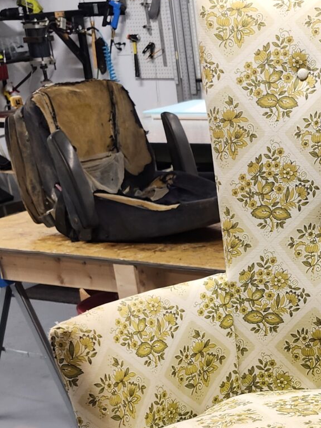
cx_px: 366
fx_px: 952
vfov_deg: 24.5
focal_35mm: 77
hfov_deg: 18.3
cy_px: 395
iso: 100
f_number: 1.8
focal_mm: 5.54
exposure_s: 1/120
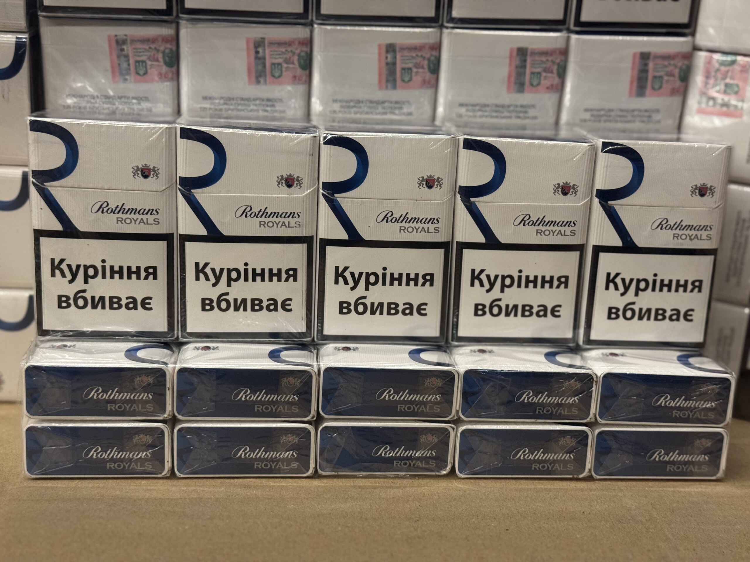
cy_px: 281
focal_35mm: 48
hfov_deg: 39.7
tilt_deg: -15.2
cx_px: 375
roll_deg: -0.4
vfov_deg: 30.3
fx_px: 1040
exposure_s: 1/48
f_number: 1.78
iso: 250
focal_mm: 6.76
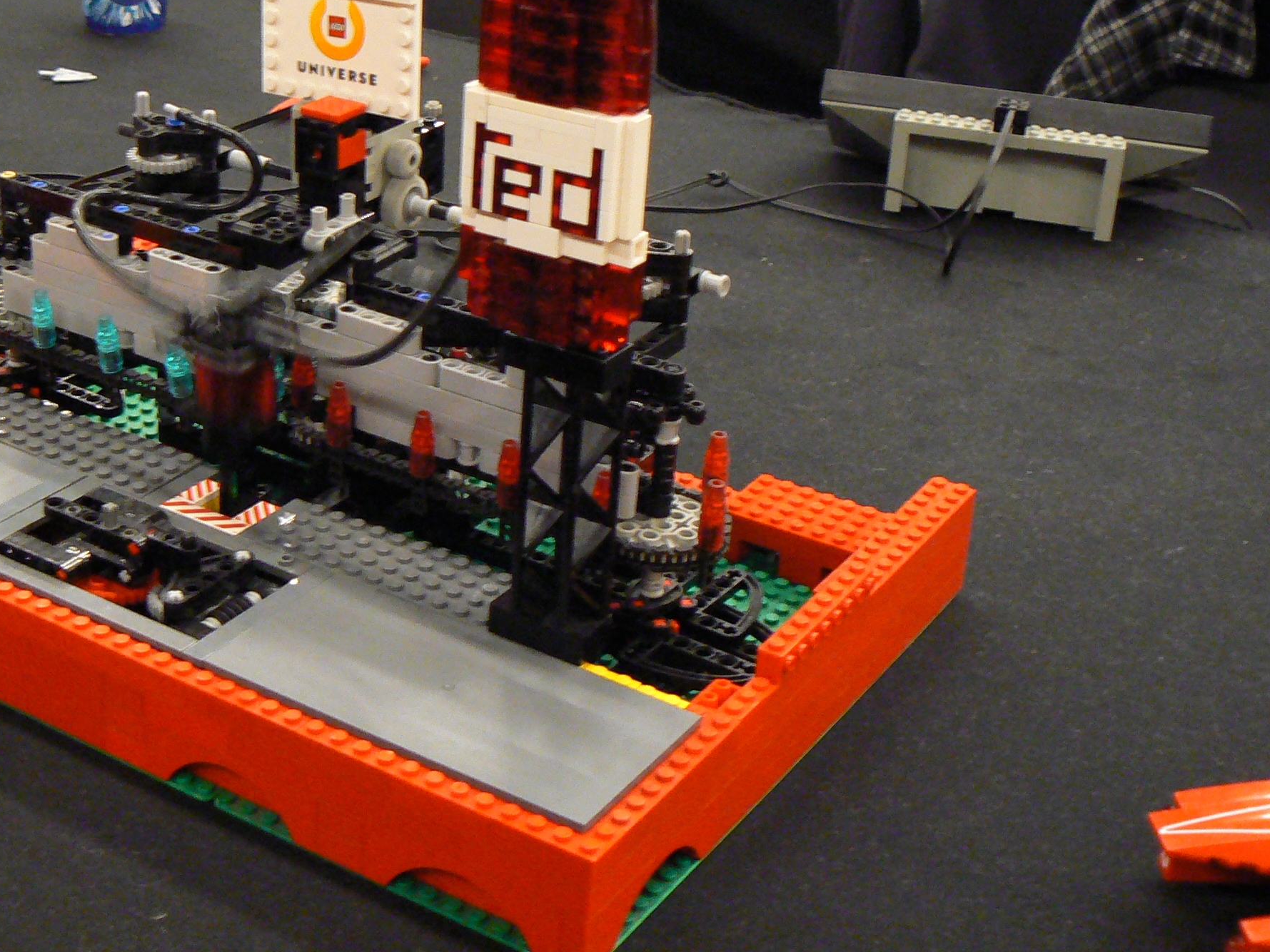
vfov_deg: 25.5
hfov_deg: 32.9
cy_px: 324
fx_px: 2091
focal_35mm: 57
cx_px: 266
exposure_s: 1/4
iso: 200
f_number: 2.8
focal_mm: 6
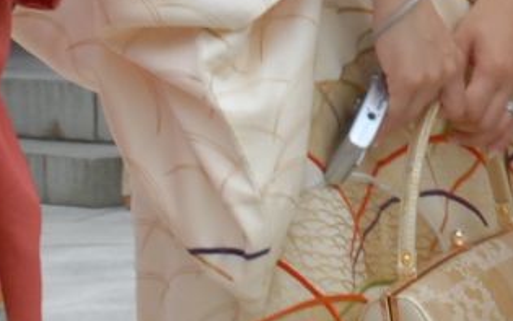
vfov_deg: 4.6
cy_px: -354
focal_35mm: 282
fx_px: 3947
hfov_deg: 7.3
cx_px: 821
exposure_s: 1/50
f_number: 9.5
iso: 400
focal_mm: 29
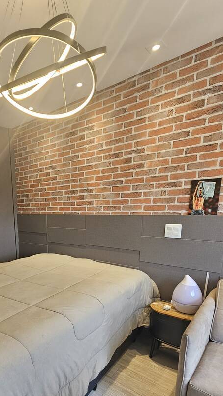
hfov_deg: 54.0
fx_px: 200
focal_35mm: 19
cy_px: 257
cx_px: 41
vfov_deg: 87.0
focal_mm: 2.2
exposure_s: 1/60
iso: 100
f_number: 2.2
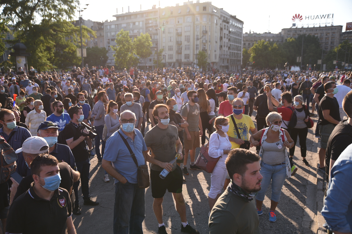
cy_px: 117
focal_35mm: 35
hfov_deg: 54.4
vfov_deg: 37.9
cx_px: 176
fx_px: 342
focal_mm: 35
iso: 250
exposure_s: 1/1250
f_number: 4
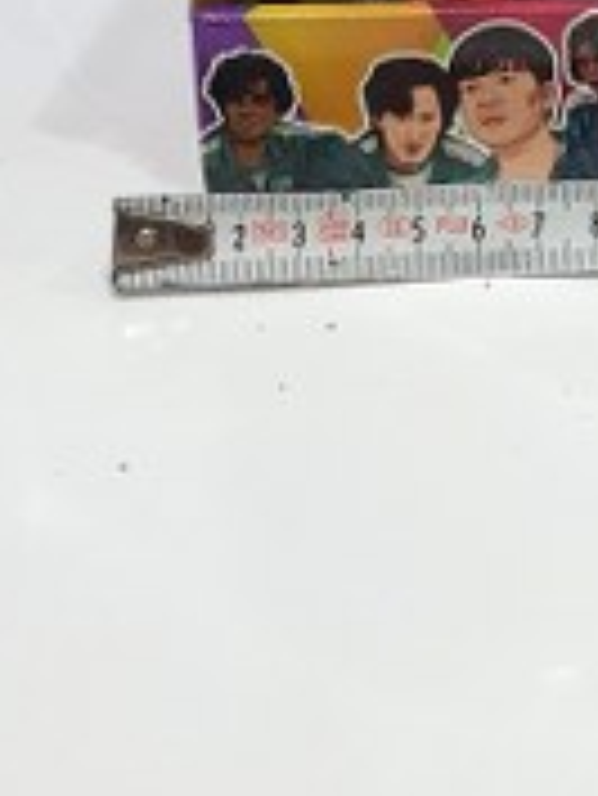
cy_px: -148
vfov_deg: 20.8
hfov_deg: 15.8
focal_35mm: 88
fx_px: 2025
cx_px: 814
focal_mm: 4.32
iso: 125
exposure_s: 1/100
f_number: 1.5
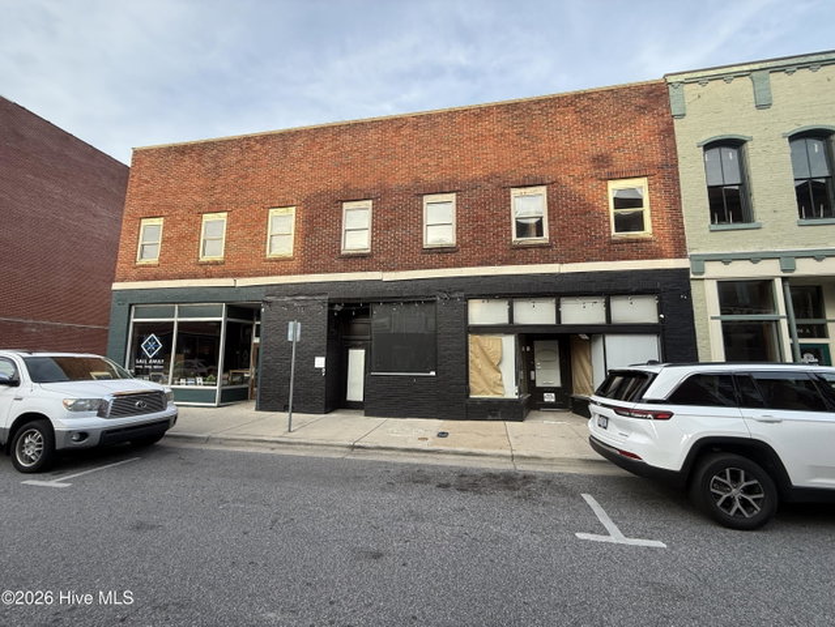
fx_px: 338
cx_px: 418
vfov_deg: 85.7
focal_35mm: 14
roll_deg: -0.8
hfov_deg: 102.0
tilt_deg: +7.9
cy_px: 314
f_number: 2.2
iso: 50
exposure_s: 1/187
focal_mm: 2.22
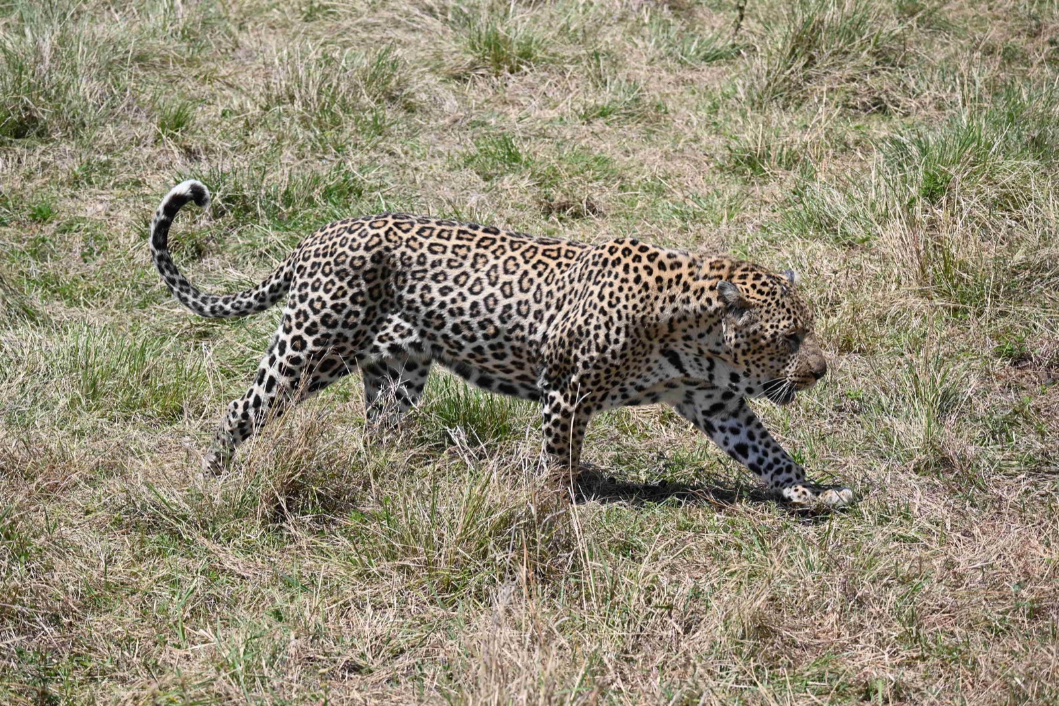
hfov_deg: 14.3
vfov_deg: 9.5
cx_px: 530
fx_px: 4235
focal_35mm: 144
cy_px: 353
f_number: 6.3
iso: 100
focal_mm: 96
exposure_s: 1/640
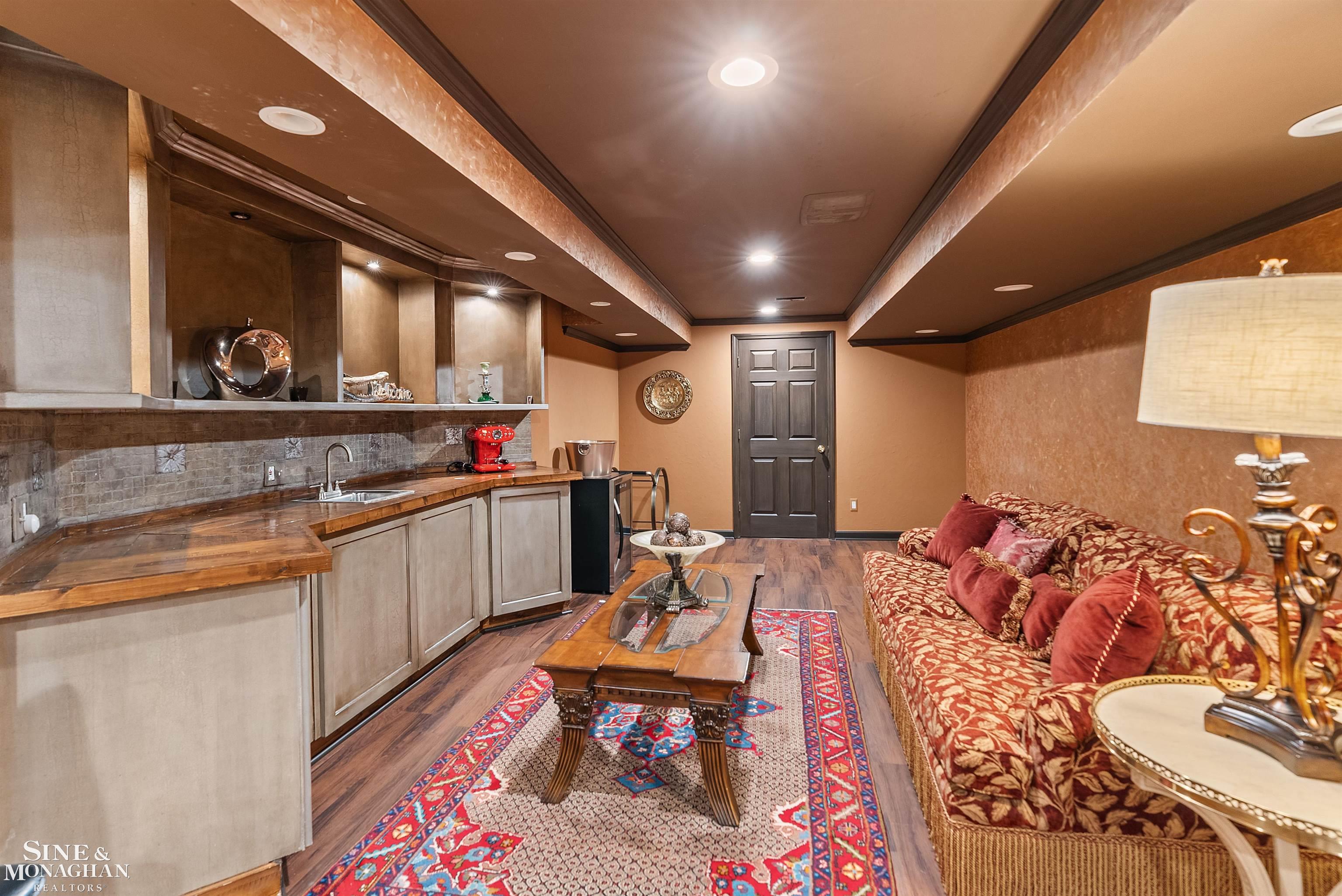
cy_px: 448
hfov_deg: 96.7
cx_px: 671
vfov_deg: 73.8
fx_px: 597
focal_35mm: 16
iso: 500
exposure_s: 3.2
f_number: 8
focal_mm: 16
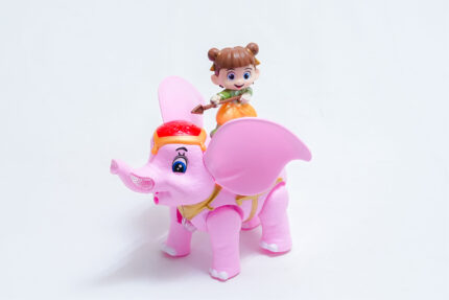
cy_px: 150
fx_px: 898
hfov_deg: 28.1
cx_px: 224
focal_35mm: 72
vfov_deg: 18.9
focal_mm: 48
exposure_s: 1/125
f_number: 11
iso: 3200
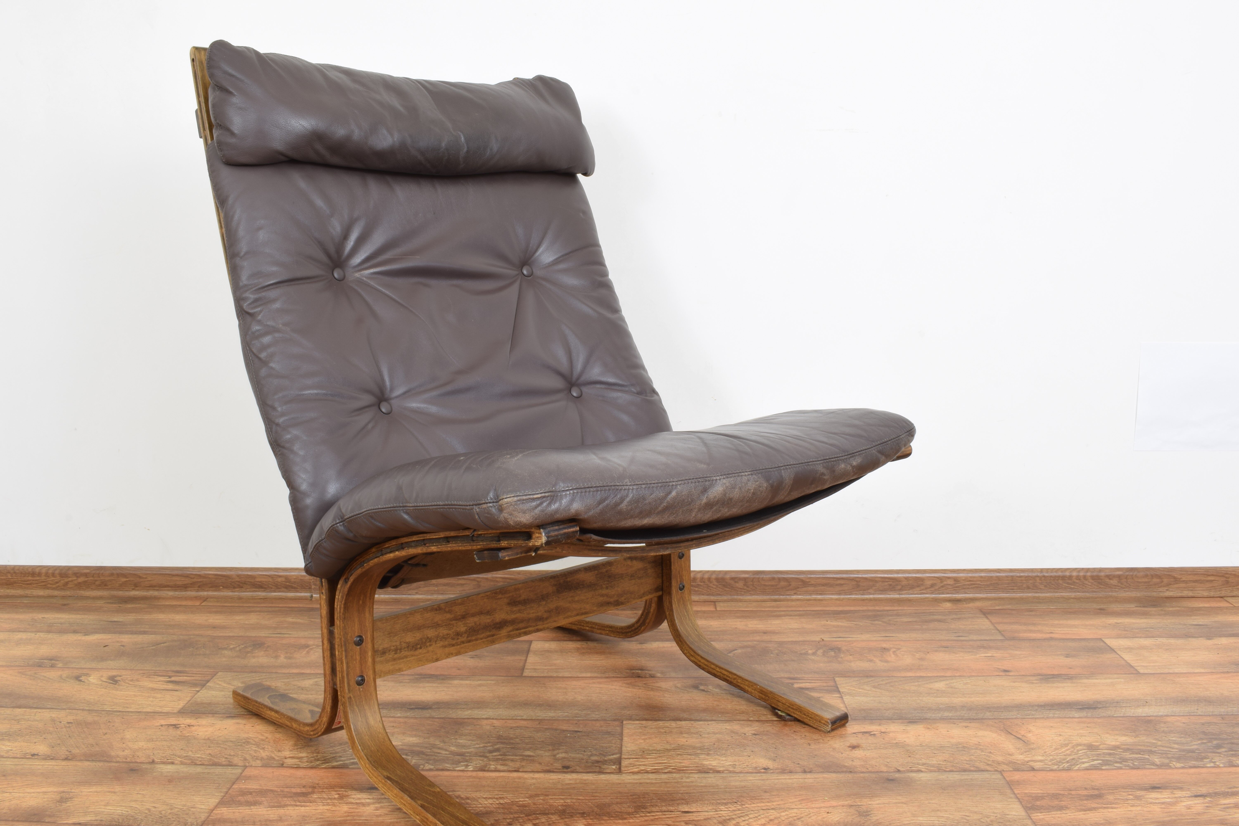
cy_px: 413
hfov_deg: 57.2
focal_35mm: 33
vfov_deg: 40.0
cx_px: 620
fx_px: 1136
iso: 100
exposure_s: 5
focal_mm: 22
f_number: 25
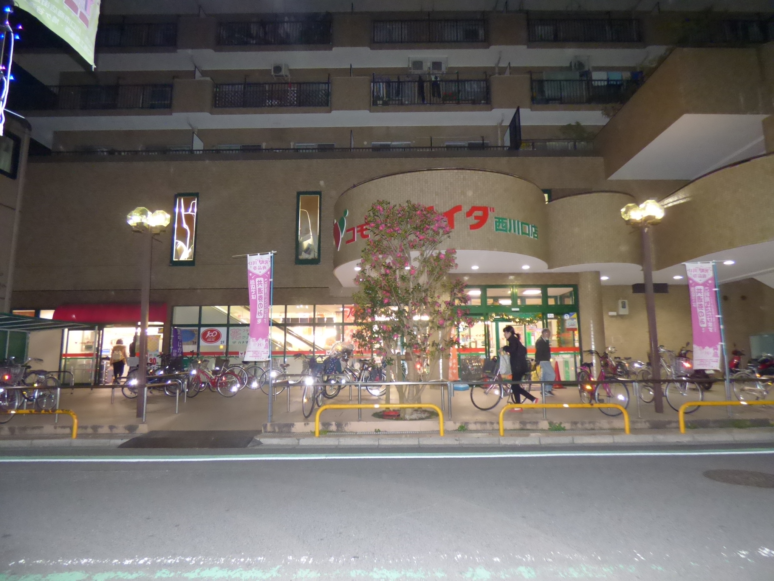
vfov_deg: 66.0
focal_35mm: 20
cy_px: 290
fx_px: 447
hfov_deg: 81.7
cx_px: 387
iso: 800
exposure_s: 1/50
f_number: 2.8
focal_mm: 3.58
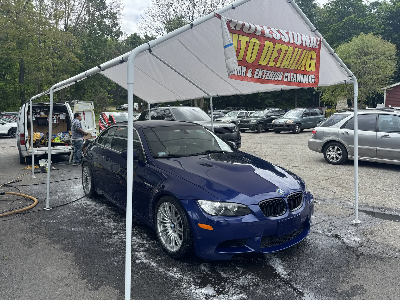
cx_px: 195
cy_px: 153
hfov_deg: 69.4
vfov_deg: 54.9
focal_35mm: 25
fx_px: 289
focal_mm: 6.76
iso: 80
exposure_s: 1/2105
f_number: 1.78
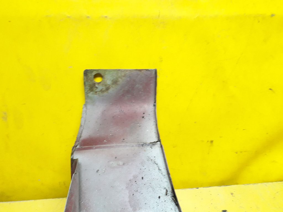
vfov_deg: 51.4
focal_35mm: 27
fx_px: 221
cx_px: 142
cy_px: 106
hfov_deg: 65.3
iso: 250
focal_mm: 3.6
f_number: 1.9
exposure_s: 1/25
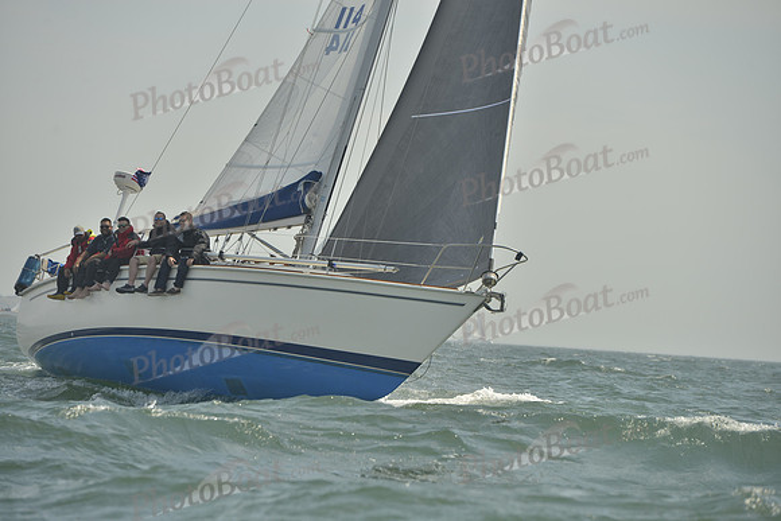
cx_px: 390
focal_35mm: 185
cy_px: 260
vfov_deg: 7.4
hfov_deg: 11.1
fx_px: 4014
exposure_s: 1/1250
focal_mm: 185
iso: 200
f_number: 7.1
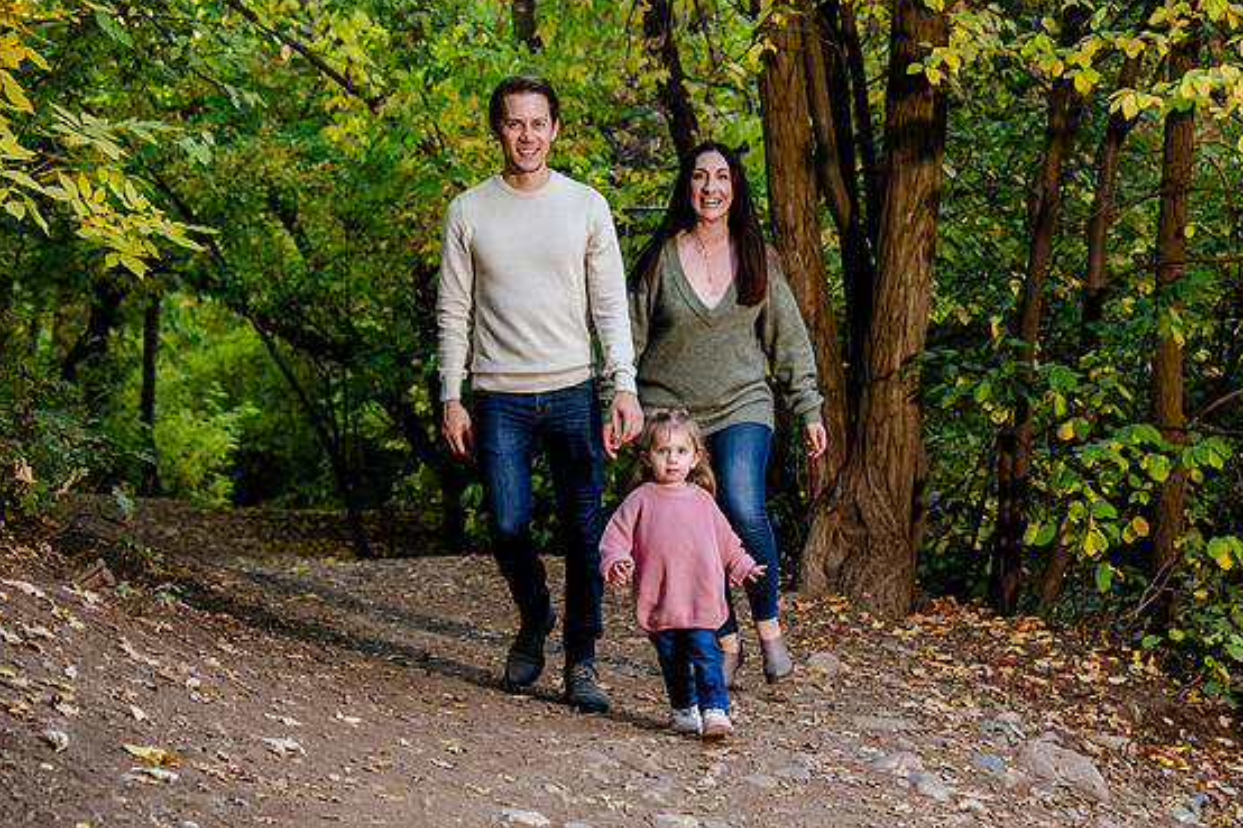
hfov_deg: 28.8
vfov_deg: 19.4
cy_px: 455
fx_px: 2416
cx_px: 669
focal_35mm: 70
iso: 640
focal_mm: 58
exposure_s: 1/80
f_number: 5
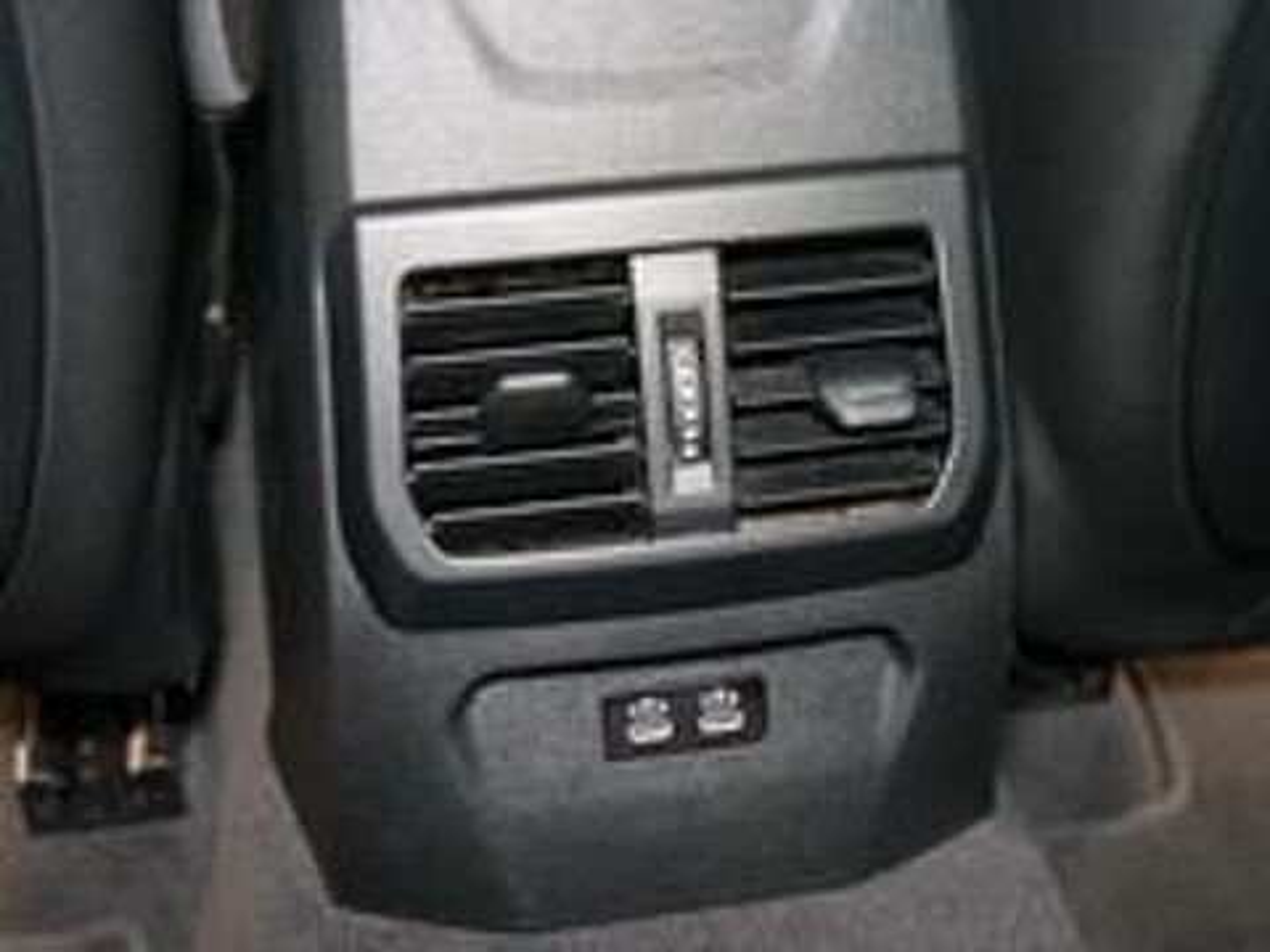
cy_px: 476
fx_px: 1981
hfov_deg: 35.5
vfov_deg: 27.0
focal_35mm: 54
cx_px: 635
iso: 3200
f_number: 3.6
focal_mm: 27
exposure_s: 1/15
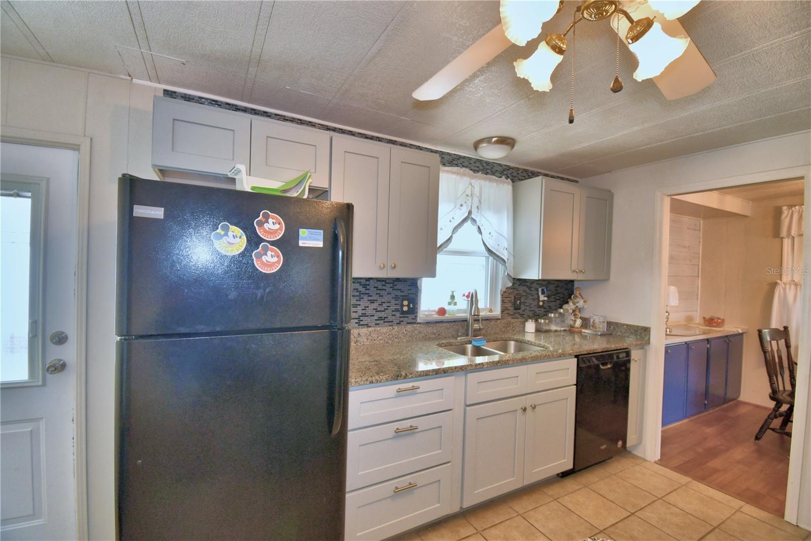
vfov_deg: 77.3
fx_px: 338
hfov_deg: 100.4
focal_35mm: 15
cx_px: 406
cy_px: 270
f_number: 4.5
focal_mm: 10
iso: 320
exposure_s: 1/30
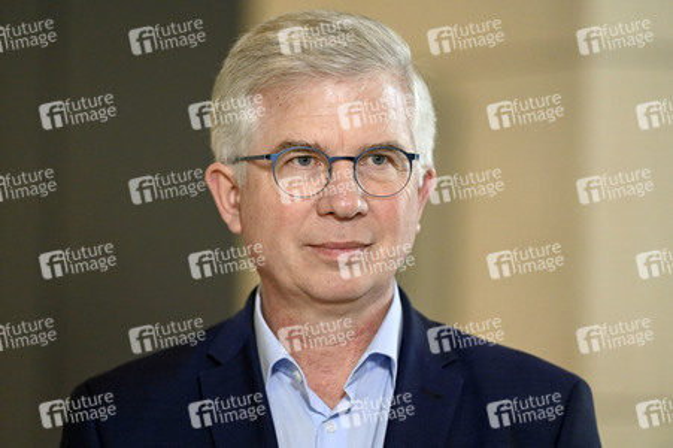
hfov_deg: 10.3
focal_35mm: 200
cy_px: 224
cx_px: 336
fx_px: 3736
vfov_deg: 6.9
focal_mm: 200
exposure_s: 1/640
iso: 4000
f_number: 2.8
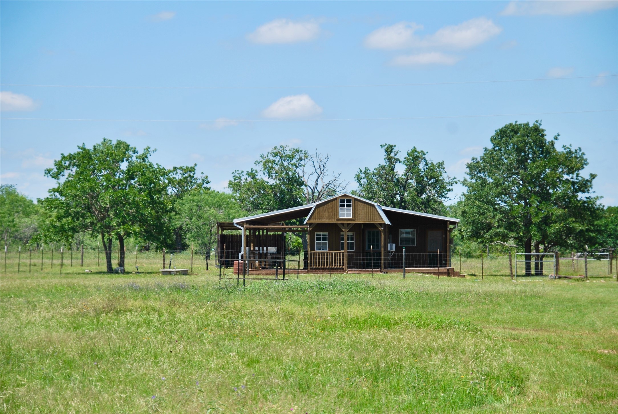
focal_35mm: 147
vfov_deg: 9.4
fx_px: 2526
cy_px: 207
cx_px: 309
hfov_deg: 13.9
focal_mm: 98
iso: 110
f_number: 5.6
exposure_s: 1/500
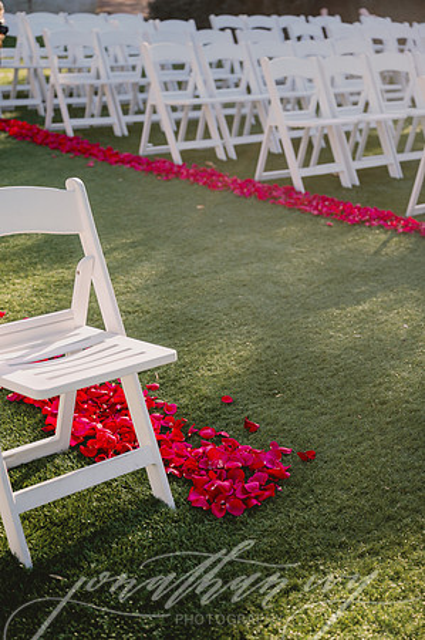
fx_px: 976
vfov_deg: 36.3
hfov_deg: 24.6
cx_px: 212
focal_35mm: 55
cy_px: 320
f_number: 3.5
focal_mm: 55
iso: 100
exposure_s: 1/400
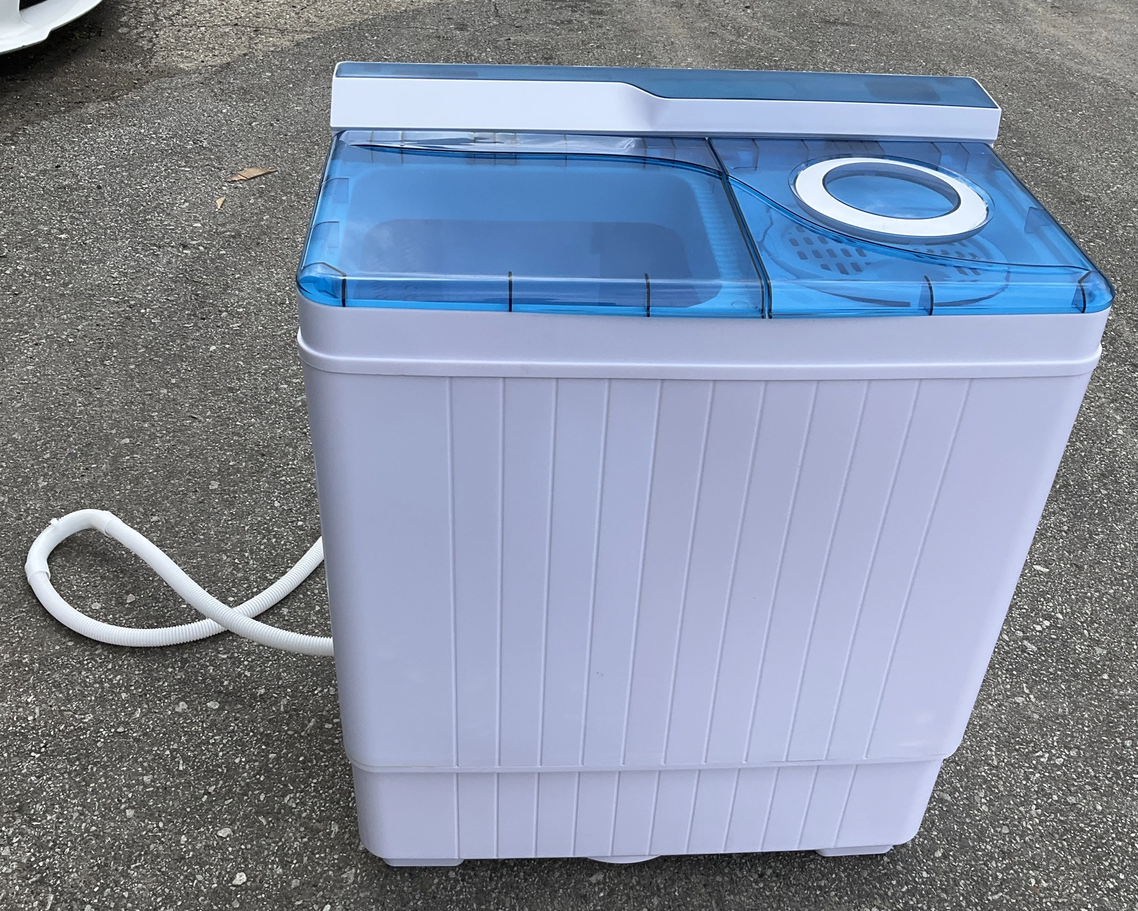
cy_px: 441
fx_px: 1145
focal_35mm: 34
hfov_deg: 52.8
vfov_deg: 43.4
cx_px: 581
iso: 25
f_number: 1.8
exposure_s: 1/1490
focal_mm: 3
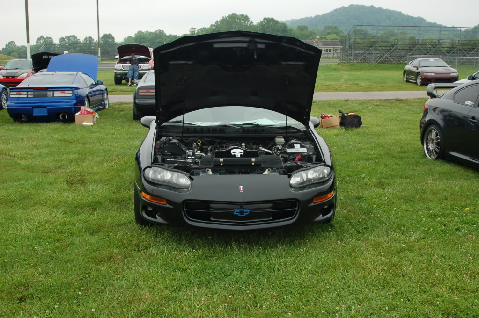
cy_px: 159
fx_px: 558
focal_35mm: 42
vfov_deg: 31.8
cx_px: 240
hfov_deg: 46.4
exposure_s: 1/160
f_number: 6.3
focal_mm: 28
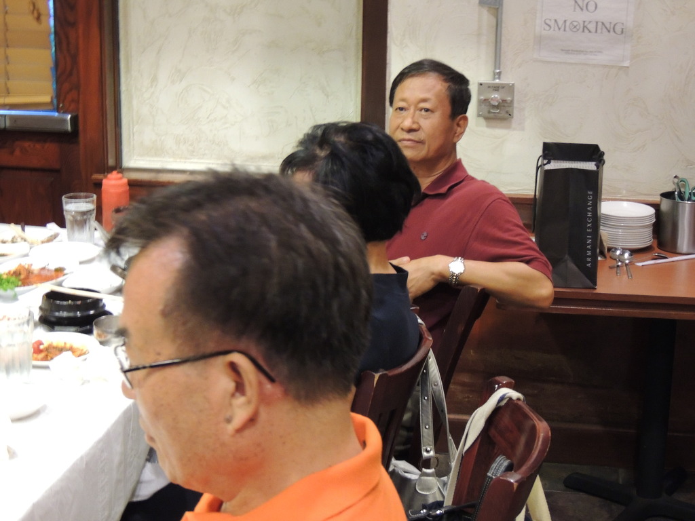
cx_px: 348
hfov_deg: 32.2
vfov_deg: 24.4
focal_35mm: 60
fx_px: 1205
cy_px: 260
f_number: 3.7
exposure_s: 1/6
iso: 800
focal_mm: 10.7
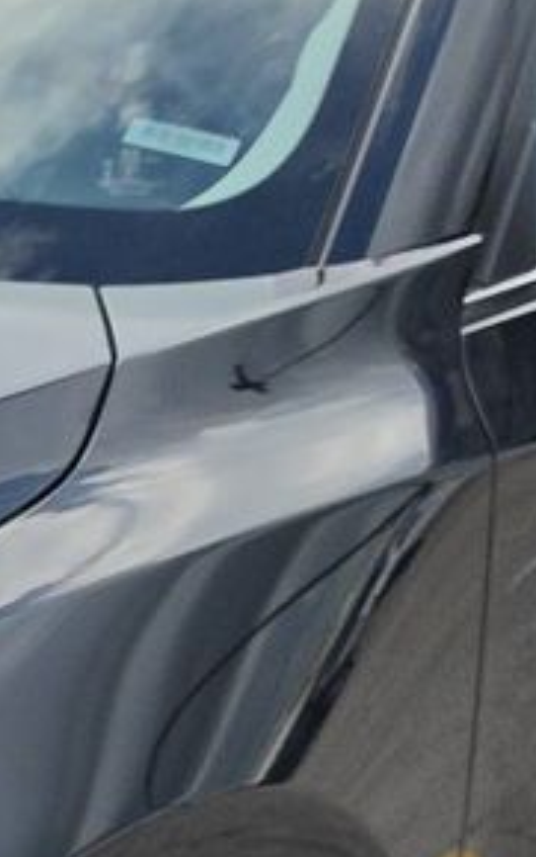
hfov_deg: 8.5
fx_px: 3151
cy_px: 1005
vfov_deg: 15.0
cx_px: -957
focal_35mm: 135
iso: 63
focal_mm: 6.5
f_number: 1.4
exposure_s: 1/3511
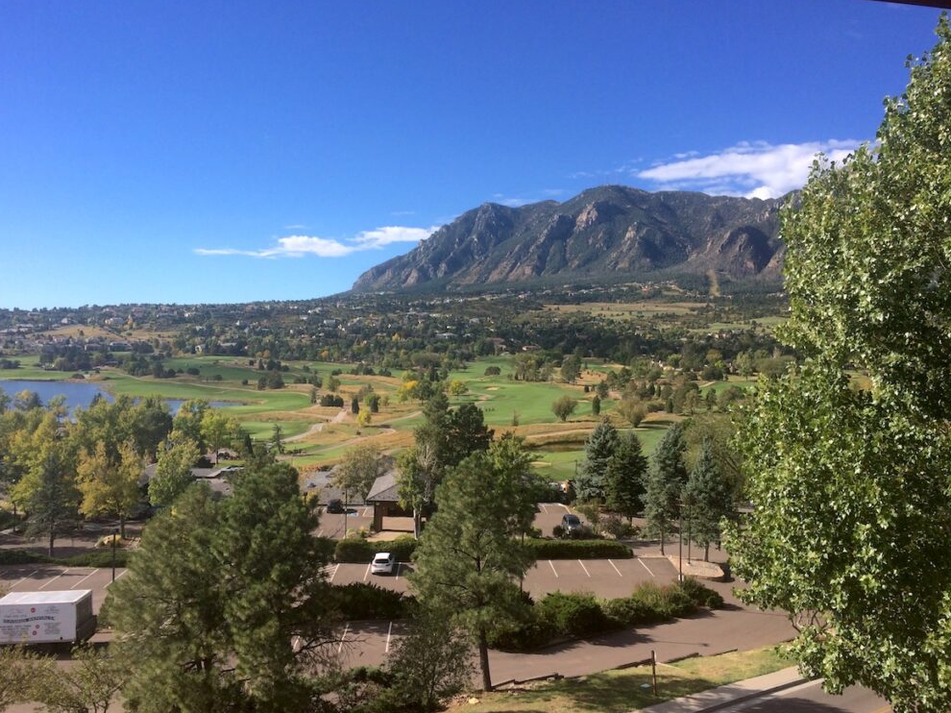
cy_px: 345
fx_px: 824
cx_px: 469
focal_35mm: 30
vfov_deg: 46.8
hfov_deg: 60.0
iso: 32
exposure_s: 1/1642
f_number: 2.2
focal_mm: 4.15
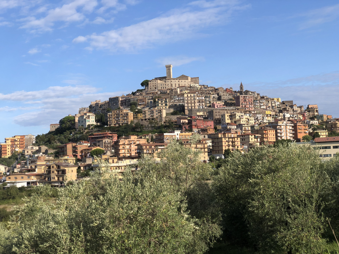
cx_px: 170
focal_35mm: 52
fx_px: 509
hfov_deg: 36.8
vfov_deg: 28.0
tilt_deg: +2.1
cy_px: 127
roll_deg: +4.0
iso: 16
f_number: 2.4
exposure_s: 1/917
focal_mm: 6
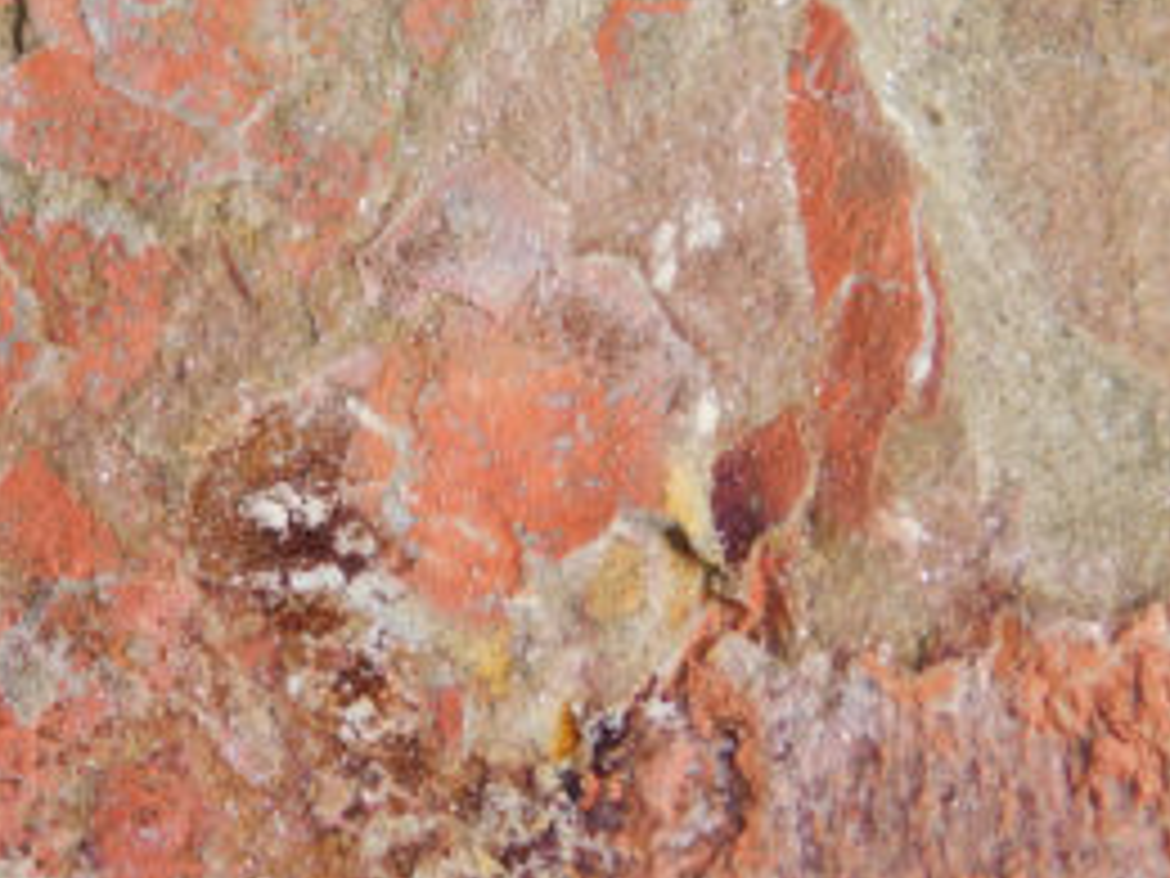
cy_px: 513
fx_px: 10782
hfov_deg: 6.2
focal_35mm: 319
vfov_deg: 4.7
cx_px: 130
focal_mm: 20.3
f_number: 4.8
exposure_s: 1/80
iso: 125
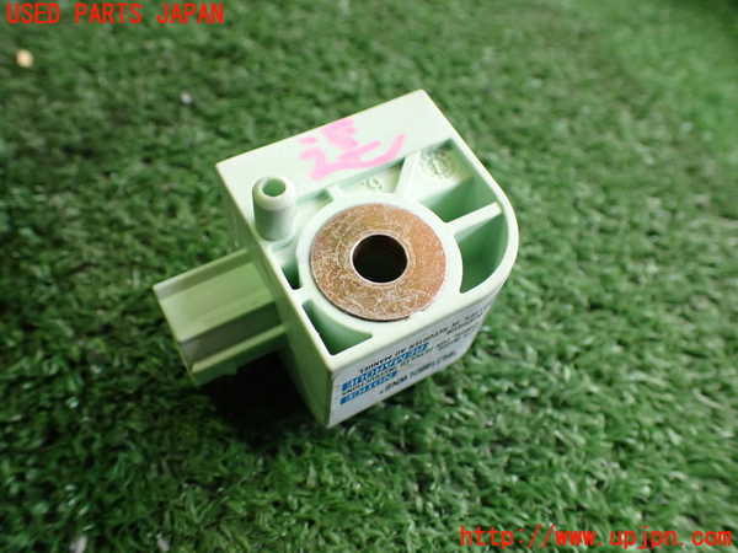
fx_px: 640
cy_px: 276
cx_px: 369
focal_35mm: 30
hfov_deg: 60.0
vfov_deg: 46.8
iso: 640
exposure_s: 1/125
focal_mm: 5.4
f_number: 2.3
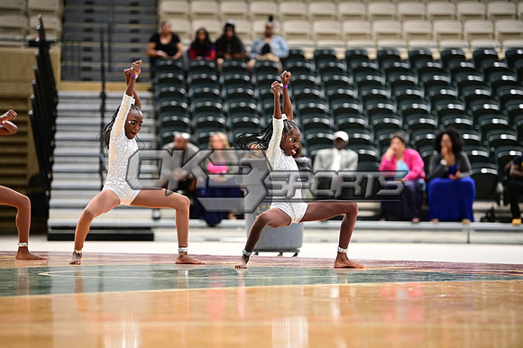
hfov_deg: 11.8
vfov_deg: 7.8
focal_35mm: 175
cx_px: 262
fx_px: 2541
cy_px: 174
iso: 6400
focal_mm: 175
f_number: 3.2
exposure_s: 1/1000
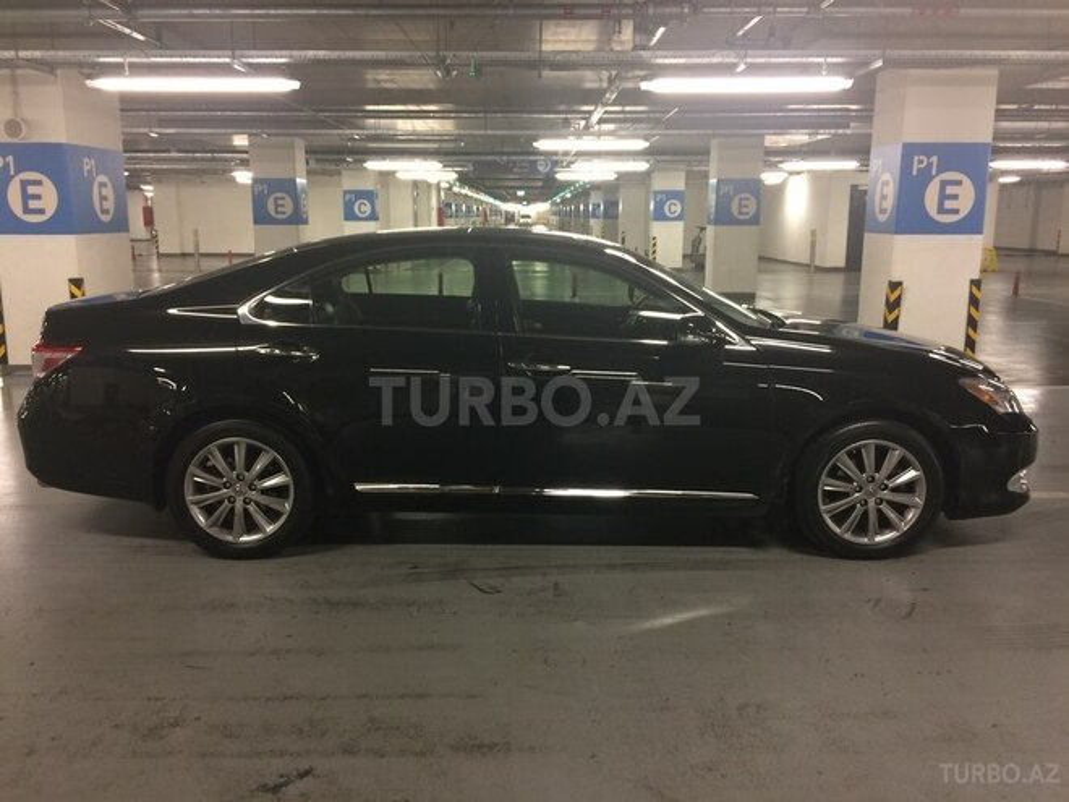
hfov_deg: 61.7
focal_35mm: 29
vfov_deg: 48.2
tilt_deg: -11.9
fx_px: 896
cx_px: 534
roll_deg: -0.5
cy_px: 401
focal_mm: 4.15
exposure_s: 1/33
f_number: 2.2
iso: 125
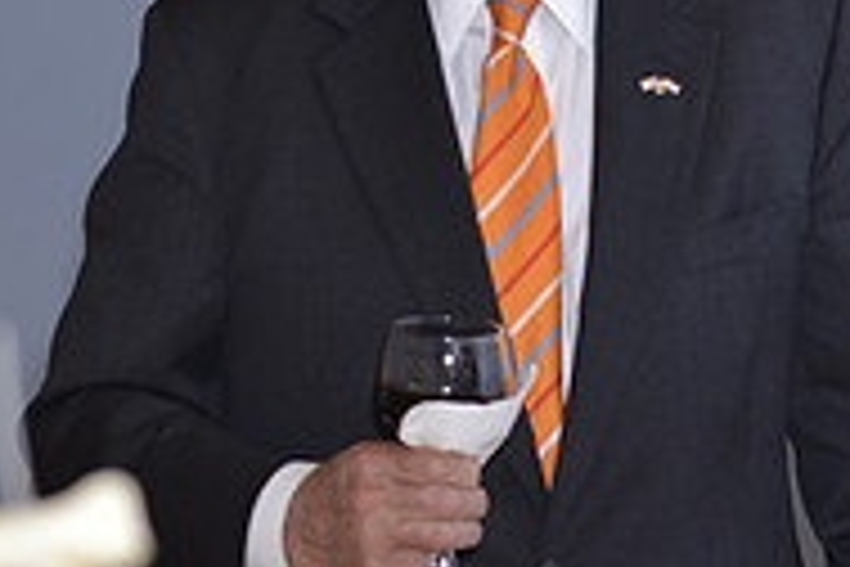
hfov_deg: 7.8
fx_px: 6162
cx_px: -229
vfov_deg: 5.3
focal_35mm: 261
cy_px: 254
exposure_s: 1/125
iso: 320
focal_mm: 85
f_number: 3.2
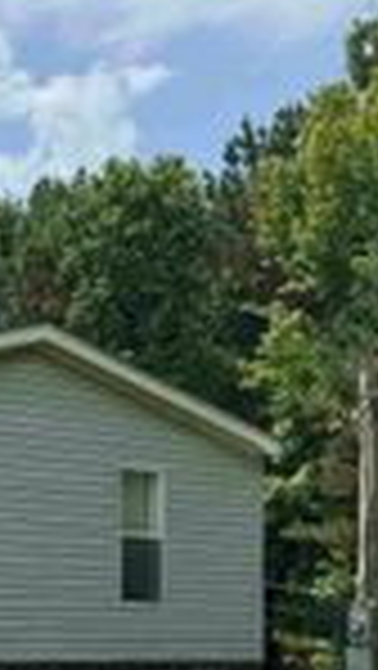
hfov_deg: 11.9
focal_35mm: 88
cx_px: -432
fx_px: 1565
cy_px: 632
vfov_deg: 23.4
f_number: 1.78
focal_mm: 6.76
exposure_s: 1/3597
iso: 80
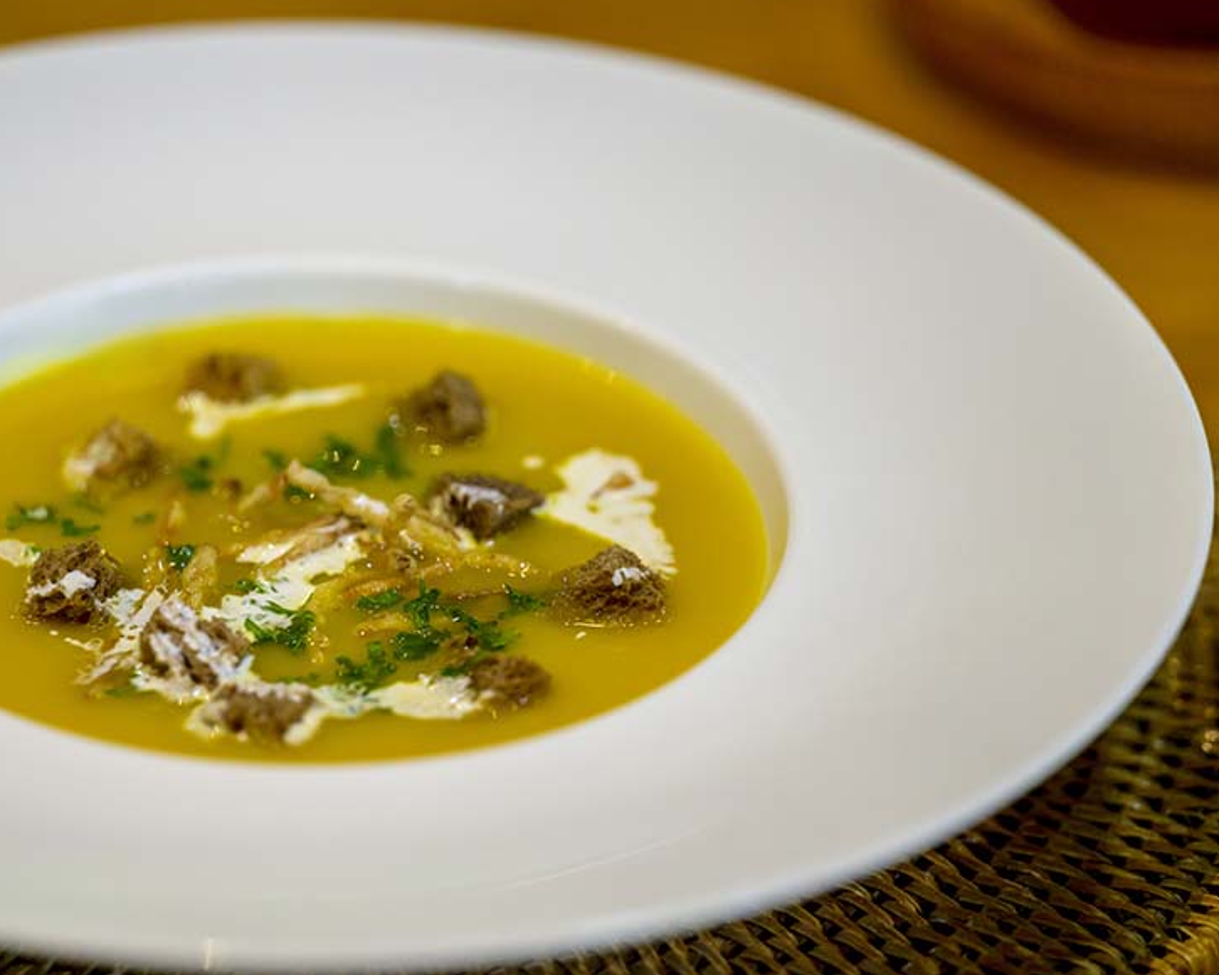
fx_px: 8514
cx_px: 504
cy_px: 514
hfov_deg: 8.2
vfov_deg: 6.6
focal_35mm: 236
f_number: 2.8
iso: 1000
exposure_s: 1/320
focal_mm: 190
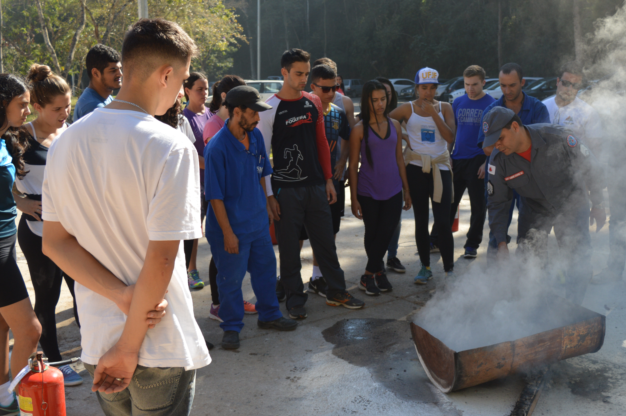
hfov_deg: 46.3
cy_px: 202
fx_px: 730
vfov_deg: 31.8
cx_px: 349
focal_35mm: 42
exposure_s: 1/500
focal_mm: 24
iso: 200
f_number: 5.6
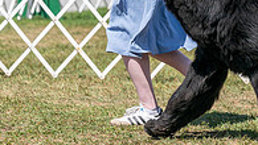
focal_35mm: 476
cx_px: 212
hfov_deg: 4.5
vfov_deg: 2.6
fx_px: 3259
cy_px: -76
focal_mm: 131
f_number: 4.5
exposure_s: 1/1600
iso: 200
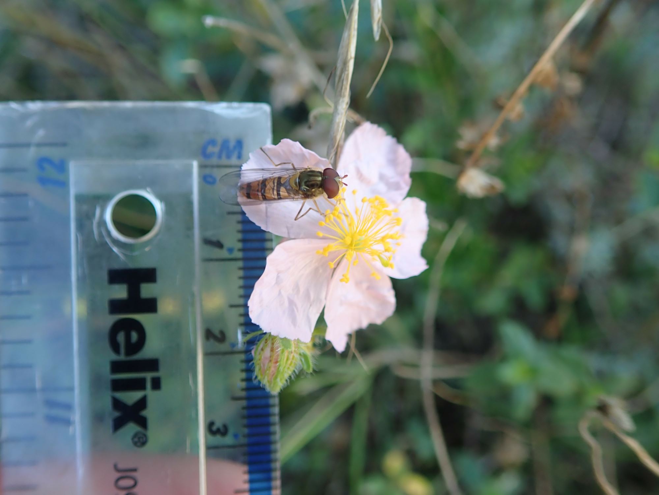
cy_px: 248
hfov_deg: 60.0
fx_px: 571
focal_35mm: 30
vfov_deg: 46.8
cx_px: 330
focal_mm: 5.5
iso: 125
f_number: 2.3
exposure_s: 1/125
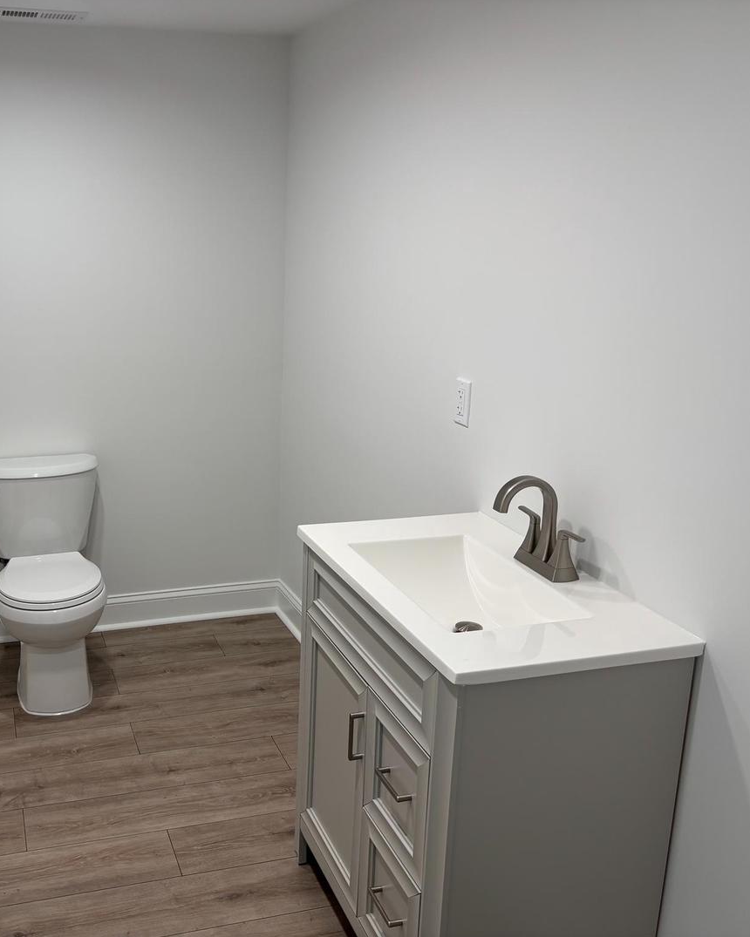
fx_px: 943
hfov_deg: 42.4
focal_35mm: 34
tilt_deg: -14.3
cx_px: 219
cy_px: 467
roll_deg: -0.1
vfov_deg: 52.8
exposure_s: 1/120
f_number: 1.6
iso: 80
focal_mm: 5.96
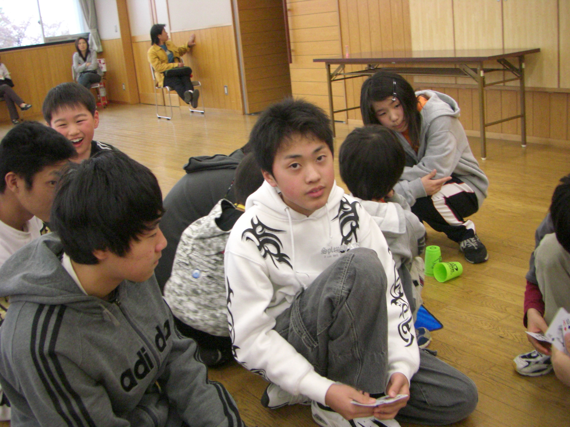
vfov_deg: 37.7
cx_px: 285
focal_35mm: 38
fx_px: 626
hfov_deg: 49.0
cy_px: 214
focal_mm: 6.3
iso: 400
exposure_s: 1/50
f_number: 3.4
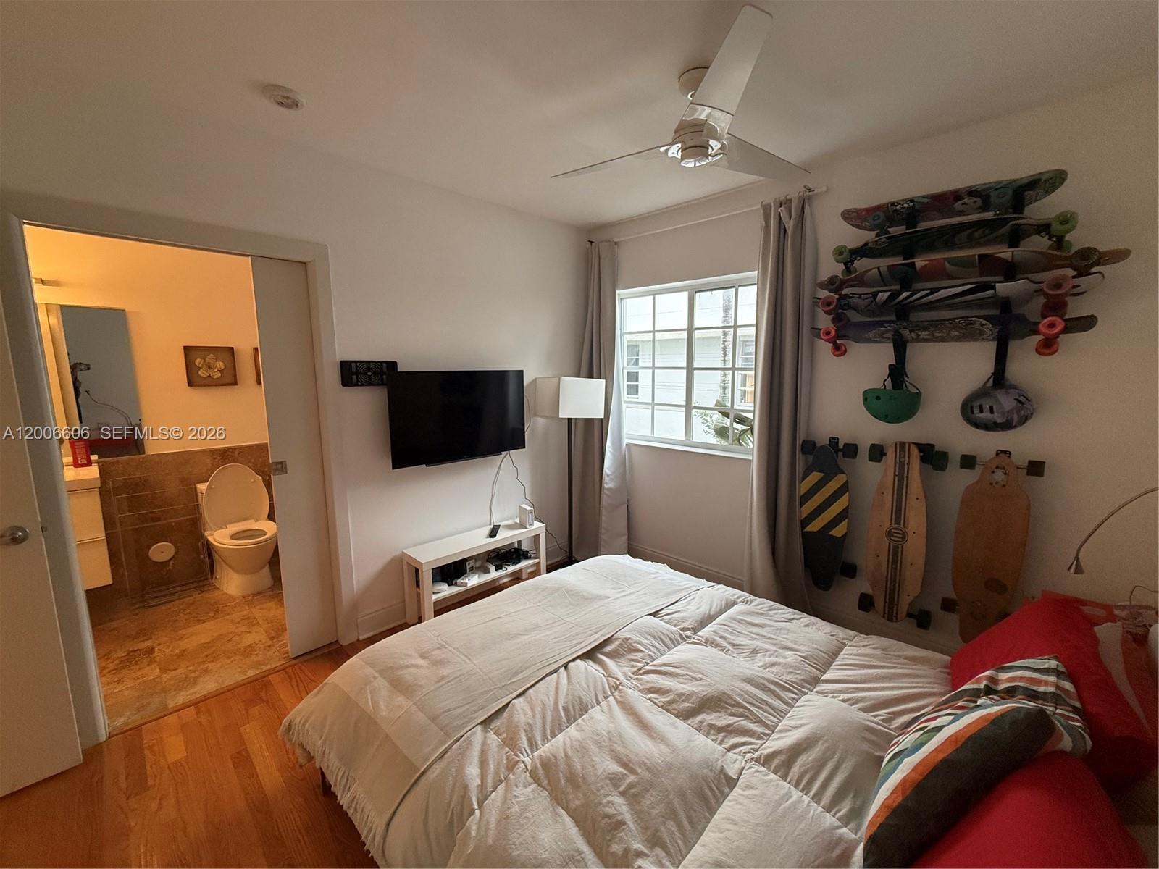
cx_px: 580
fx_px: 469
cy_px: 434
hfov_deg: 102.1
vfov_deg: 85.7
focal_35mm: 14
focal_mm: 2.22
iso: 250
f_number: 2.2
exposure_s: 1/120
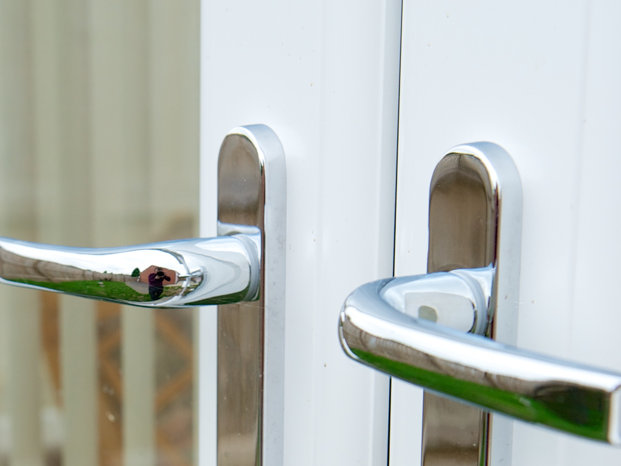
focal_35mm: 102
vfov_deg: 14.3
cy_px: 449
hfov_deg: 19.1
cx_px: 144
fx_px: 1830
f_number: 6.3
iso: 320
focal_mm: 45
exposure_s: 1/200
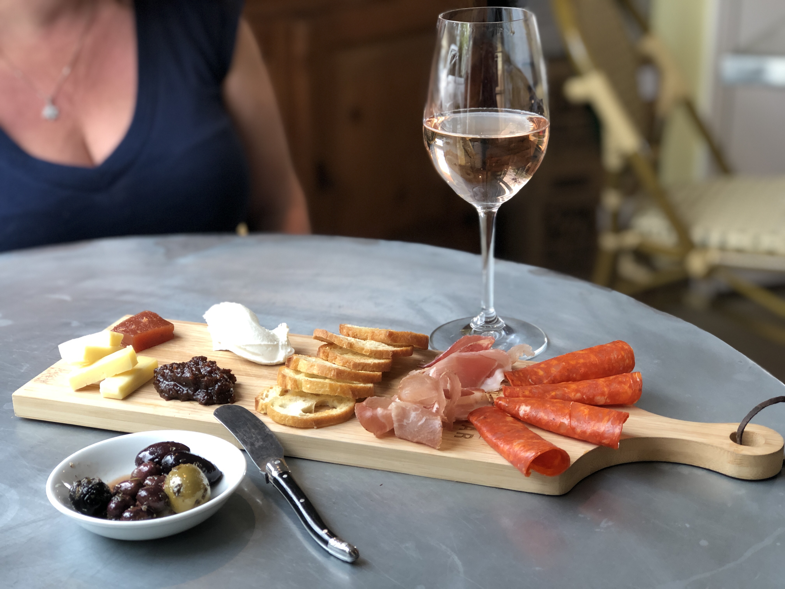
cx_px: 392
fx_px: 1293
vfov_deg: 25.7
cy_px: 294
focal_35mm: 57
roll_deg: +1.4
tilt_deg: -21.3
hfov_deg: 33.8
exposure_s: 1/30
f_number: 2.8
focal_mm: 6.6
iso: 40
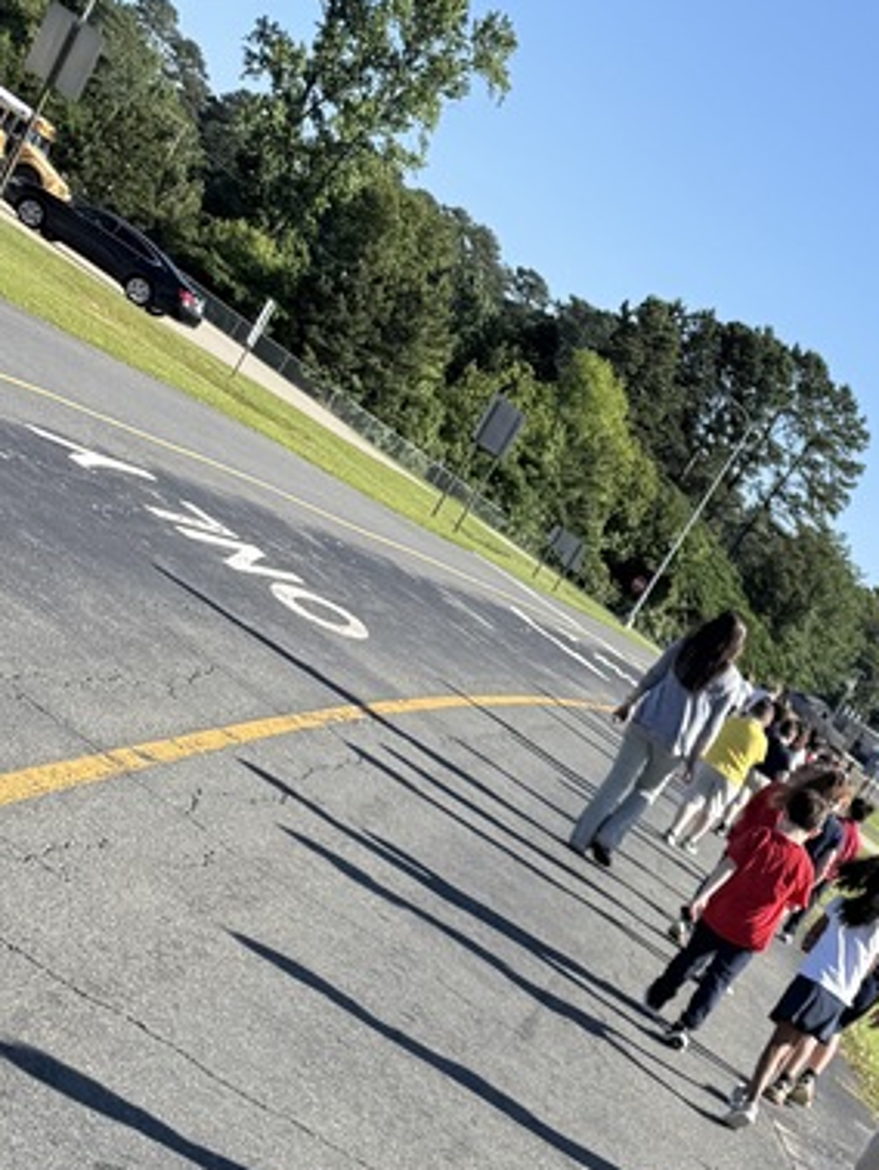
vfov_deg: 25.3
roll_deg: -38.7
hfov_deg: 20.8
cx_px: 1117
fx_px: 2198
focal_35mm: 65
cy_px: 1554
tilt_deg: -13.6
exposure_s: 1/4405
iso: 80
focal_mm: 6.76
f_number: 1.78
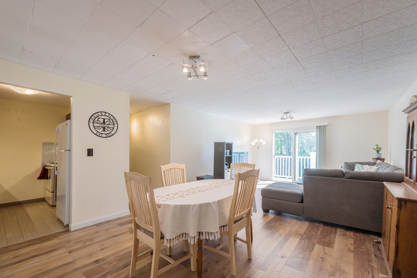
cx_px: 208
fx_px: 174
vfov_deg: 77.3
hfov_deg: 100.4
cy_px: 139
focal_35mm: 15
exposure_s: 1/8
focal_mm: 15
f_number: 16
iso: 250
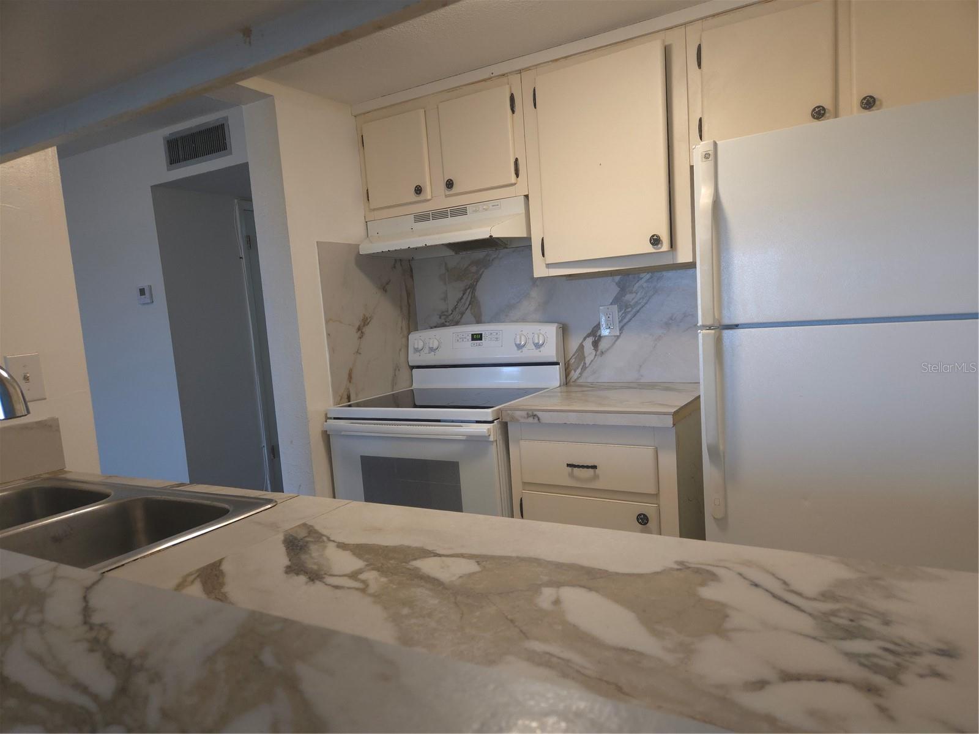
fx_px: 650
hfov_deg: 73.9
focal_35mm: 23
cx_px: 490
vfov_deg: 58.9
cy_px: 367
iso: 250
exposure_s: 1/60
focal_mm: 5.4
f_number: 1.8
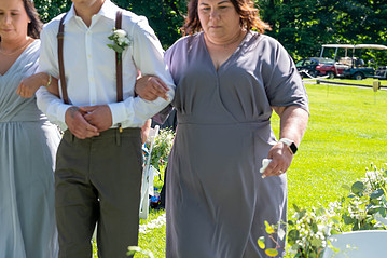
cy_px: 62
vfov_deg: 12.1
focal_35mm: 113
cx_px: 96
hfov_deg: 18.0
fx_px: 1214
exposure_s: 1/250
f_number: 5
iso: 200
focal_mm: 70
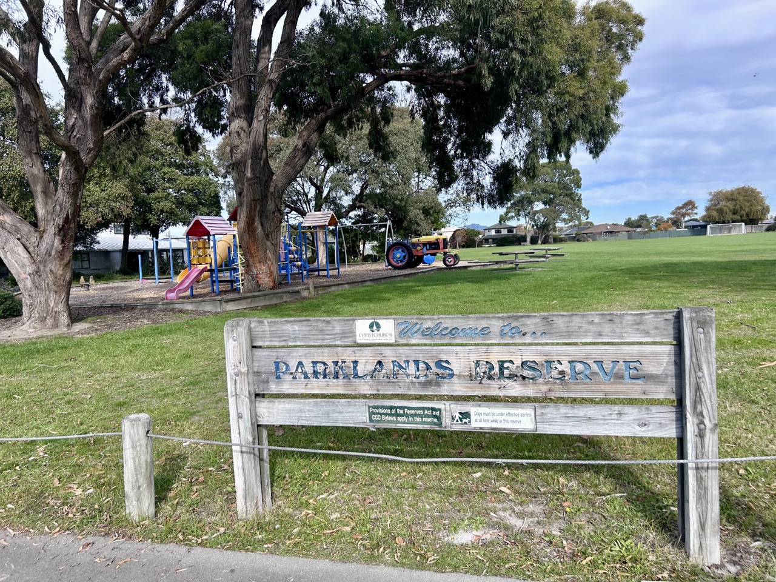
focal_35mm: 26
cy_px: 291
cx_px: 388
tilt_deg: -6.6
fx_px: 583
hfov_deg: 67.3
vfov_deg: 53.1
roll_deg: +2.5
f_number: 1.5
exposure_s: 1/1869
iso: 50
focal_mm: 5.7
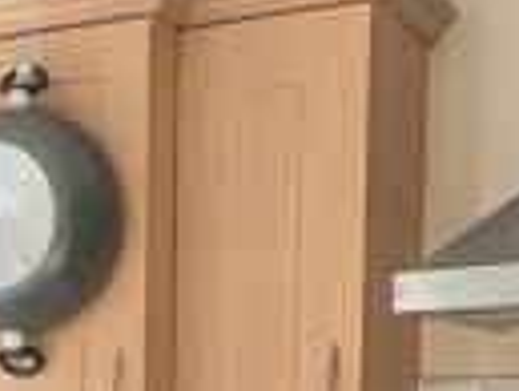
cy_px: 736
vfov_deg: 12.1
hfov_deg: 17.4
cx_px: 16
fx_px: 1666
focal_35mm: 111
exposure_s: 1/382
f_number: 2.2
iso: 53
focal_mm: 1.83
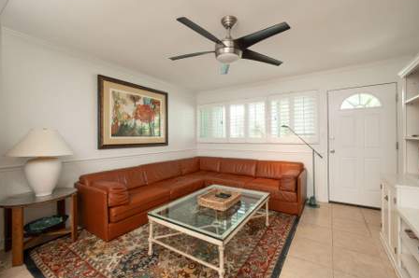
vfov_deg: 77.2
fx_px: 174
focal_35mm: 15
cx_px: 223
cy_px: 134
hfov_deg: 100.3
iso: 1250
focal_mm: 14
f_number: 8
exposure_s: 1/40
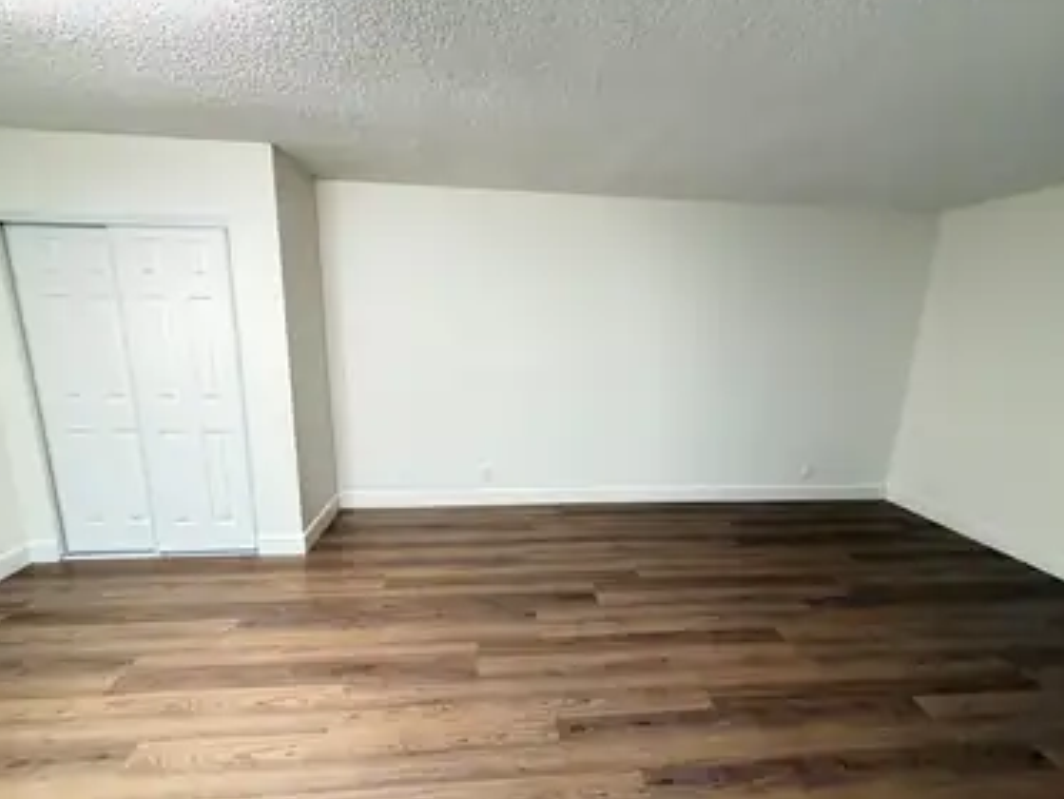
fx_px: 461
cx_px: 525
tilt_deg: -12.5
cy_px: 408
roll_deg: -0.2
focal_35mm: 15
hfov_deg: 98.1
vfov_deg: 81.8
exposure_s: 1/60
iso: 400
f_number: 2.2
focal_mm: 2.22
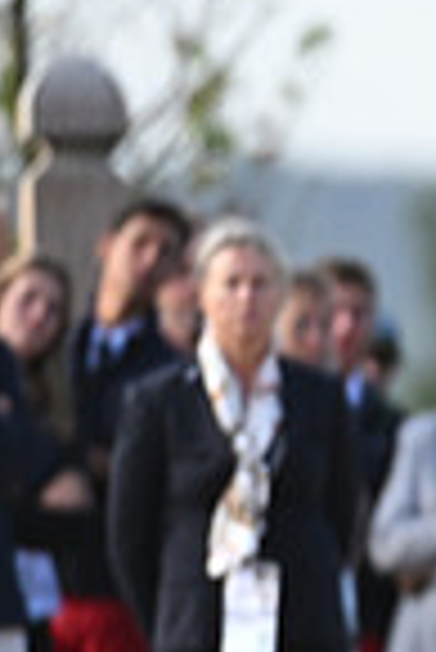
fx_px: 28959
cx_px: 1209
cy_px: 407
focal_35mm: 1598
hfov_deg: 0.9
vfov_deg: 1.3
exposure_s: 1/1600
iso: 1000
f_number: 5
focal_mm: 400
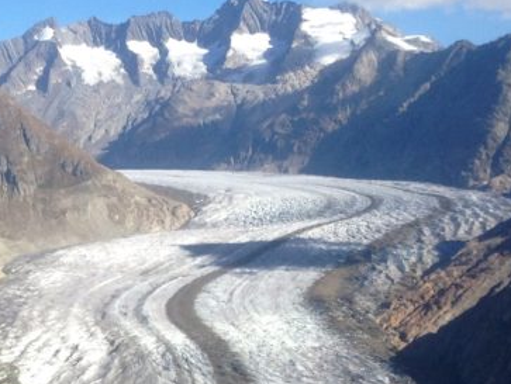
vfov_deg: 15.9
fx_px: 1374
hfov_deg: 20.8
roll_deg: -0.6
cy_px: 219
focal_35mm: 93
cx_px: 90
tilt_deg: -2.9
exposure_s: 1/1506
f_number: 2.4
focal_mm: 4.12
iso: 50
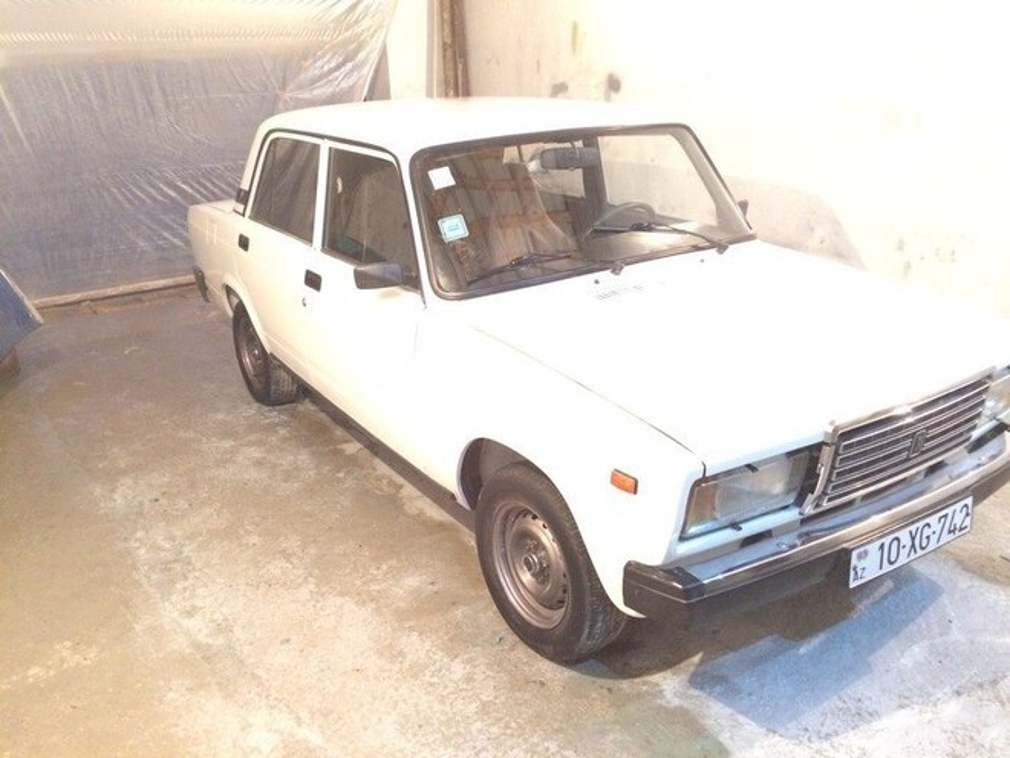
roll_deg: +2.2
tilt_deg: -21.0
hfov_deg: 61.7
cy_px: 379
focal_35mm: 29
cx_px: 505
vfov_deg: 48.2
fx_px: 846
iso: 400
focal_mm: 4.15
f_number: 2.2
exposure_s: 1/17
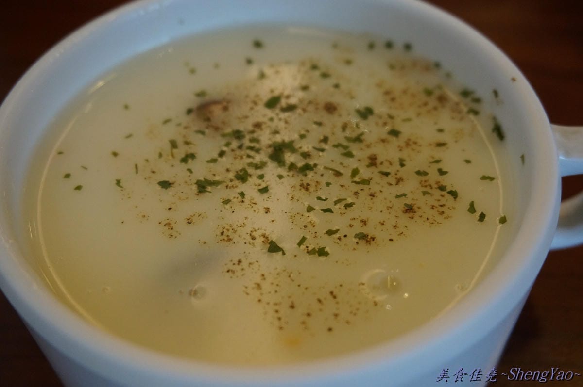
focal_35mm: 42
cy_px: 194
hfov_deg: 46.4
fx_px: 680
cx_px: 292
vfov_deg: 31.8
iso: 1000
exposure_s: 1/160
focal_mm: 28
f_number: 4.5
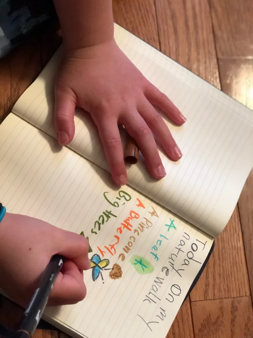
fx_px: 555
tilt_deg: -71.0
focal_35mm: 57
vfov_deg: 33.8
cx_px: 126
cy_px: 169
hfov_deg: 25.7
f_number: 2.8
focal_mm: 6.6
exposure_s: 1/60
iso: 1000
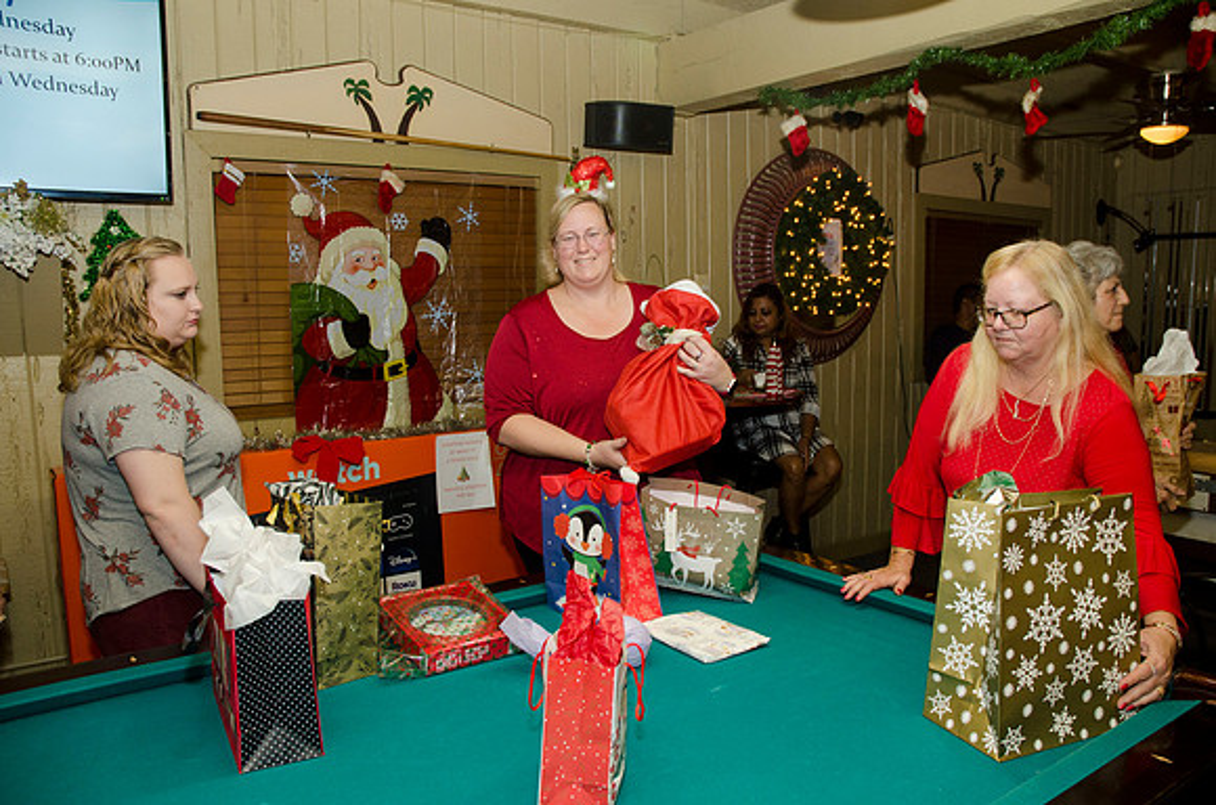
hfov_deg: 67.5
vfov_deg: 47.7
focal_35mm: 27
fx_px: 910
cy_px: 402
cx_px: 608
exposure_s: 1/60
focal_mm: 18
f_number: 5.6
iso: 400
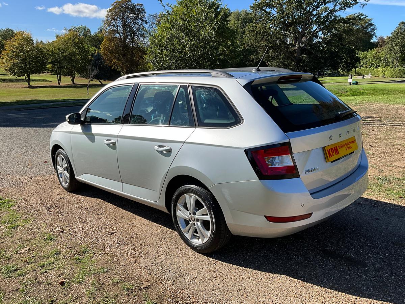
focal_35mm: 29
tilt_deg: -13.5
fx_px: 339
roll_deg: -1.2
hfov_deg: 61.7
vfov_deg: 48.2
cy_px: 152
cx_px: 202
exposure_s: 1/1490
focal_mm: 3
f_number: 1.8
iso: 25
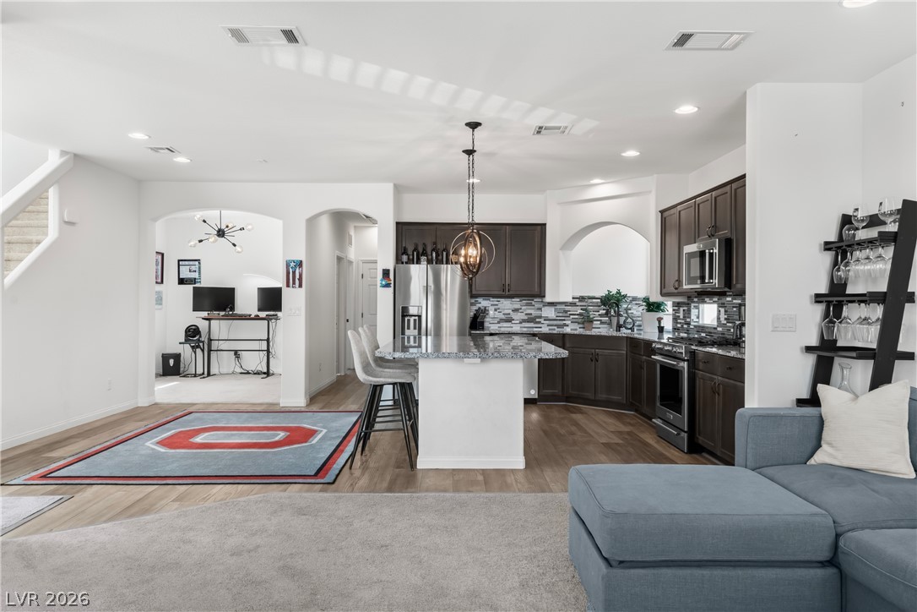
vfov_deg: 53.1
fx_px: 611
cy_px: 306
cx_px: 458
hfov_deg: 73.7
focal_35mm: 24
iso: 400
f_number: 8
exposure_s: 1/40
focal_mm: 24
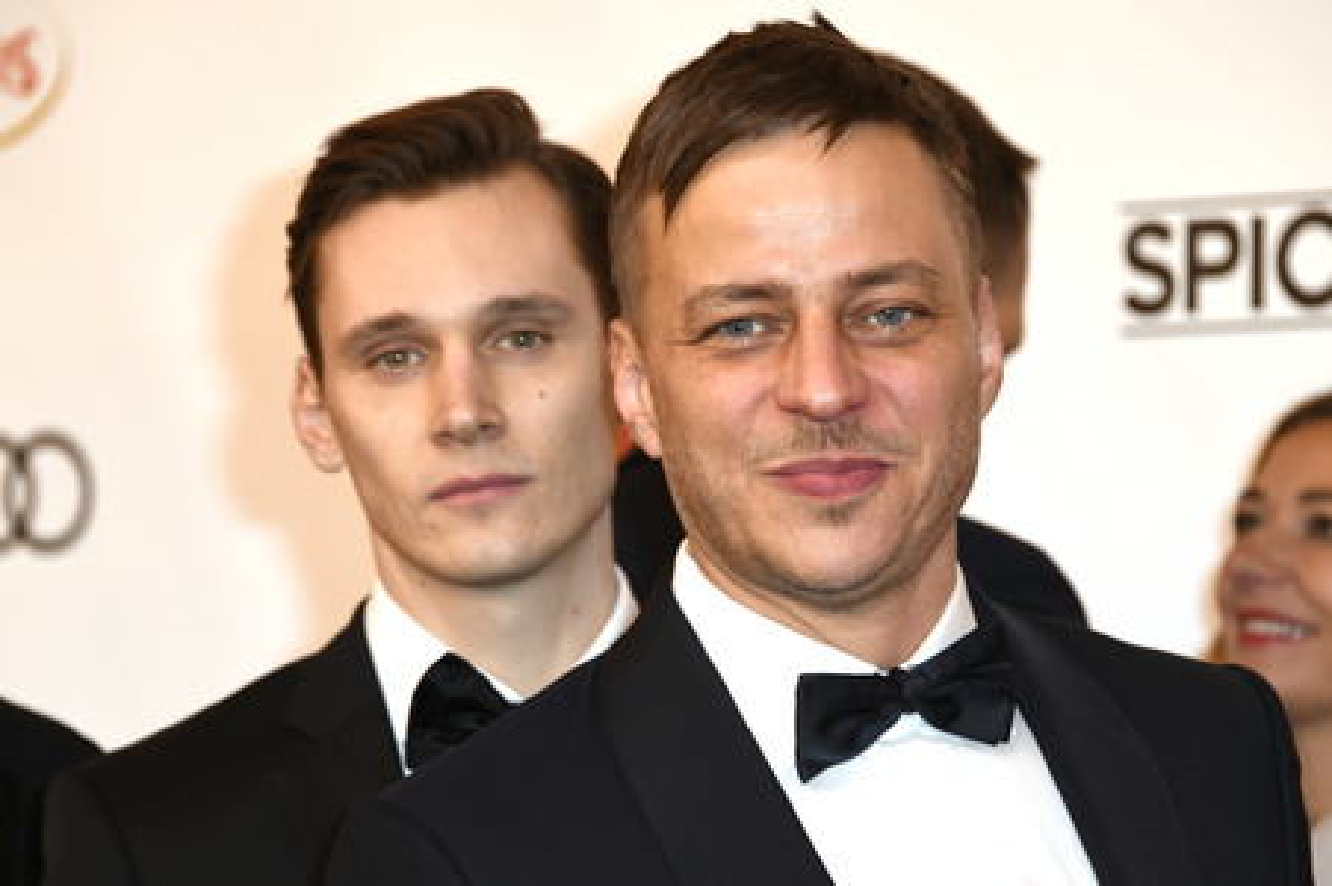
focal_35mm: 190
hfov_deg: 10.8
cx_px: 666
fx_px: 7025
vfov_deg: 7.2
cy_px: 443
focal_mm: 190
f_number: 6.3
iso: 250
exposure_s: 1/160
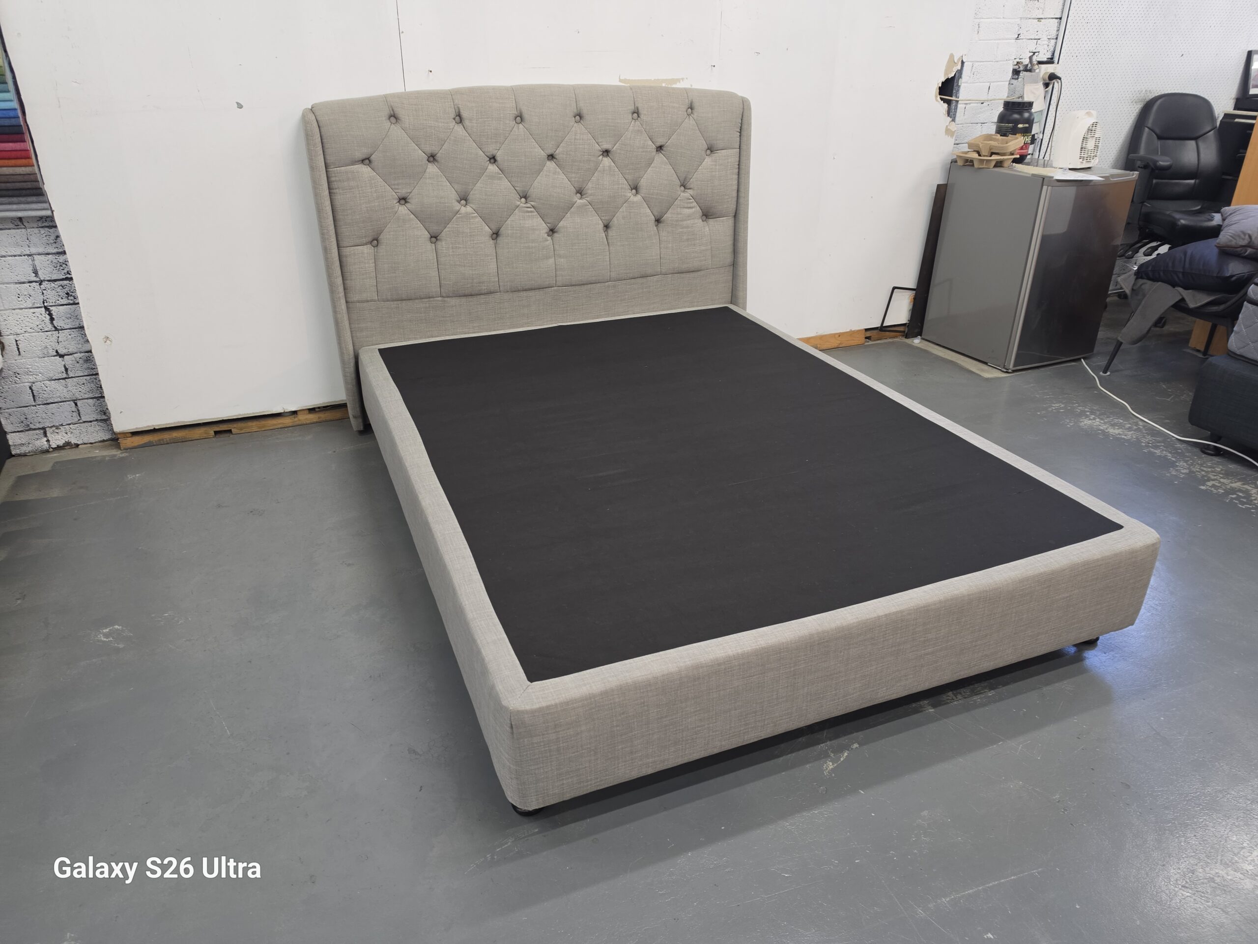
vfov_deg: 58.9
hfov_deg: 73.9
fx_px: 836
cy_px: 472
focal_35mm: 23
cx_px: 629
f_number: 1.4
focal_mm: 6.5
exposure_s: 1/100
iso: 125
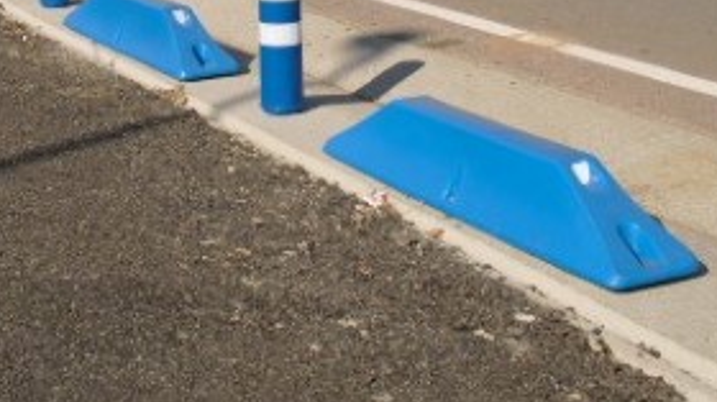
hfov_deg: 24.6
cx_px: 227
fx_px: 1634
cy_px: -26
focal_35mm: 86
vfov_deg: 13.8
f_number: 7.8
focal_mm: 6.3
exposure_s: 1/250
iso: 64
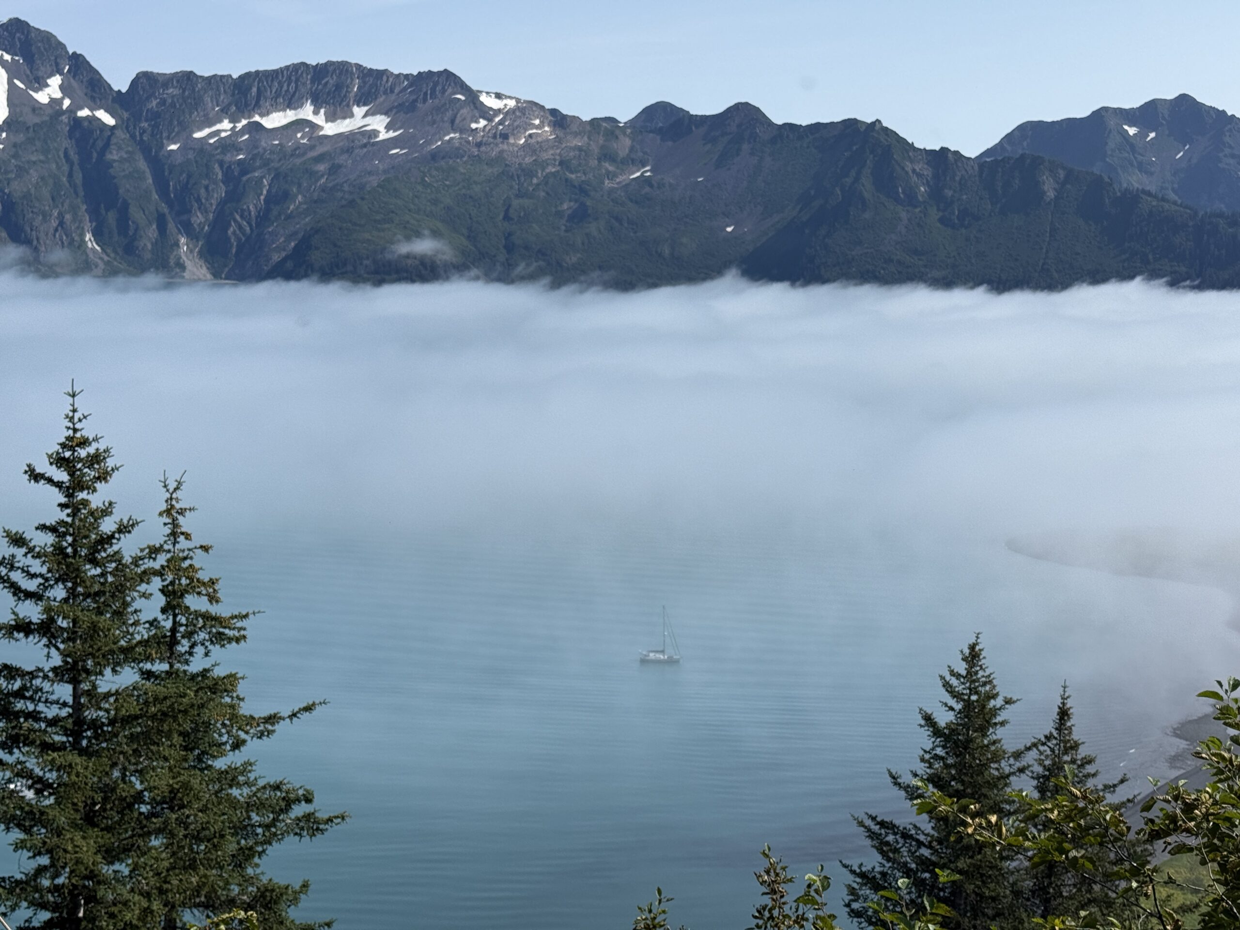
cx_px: 620
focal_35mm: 48
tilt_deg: -8.0
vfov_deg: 30.3
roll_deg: -0.8
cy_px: 465
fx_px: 1719
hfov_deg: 39.7
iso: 64
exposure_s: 1/8772
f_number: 1.78
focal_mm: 6.76
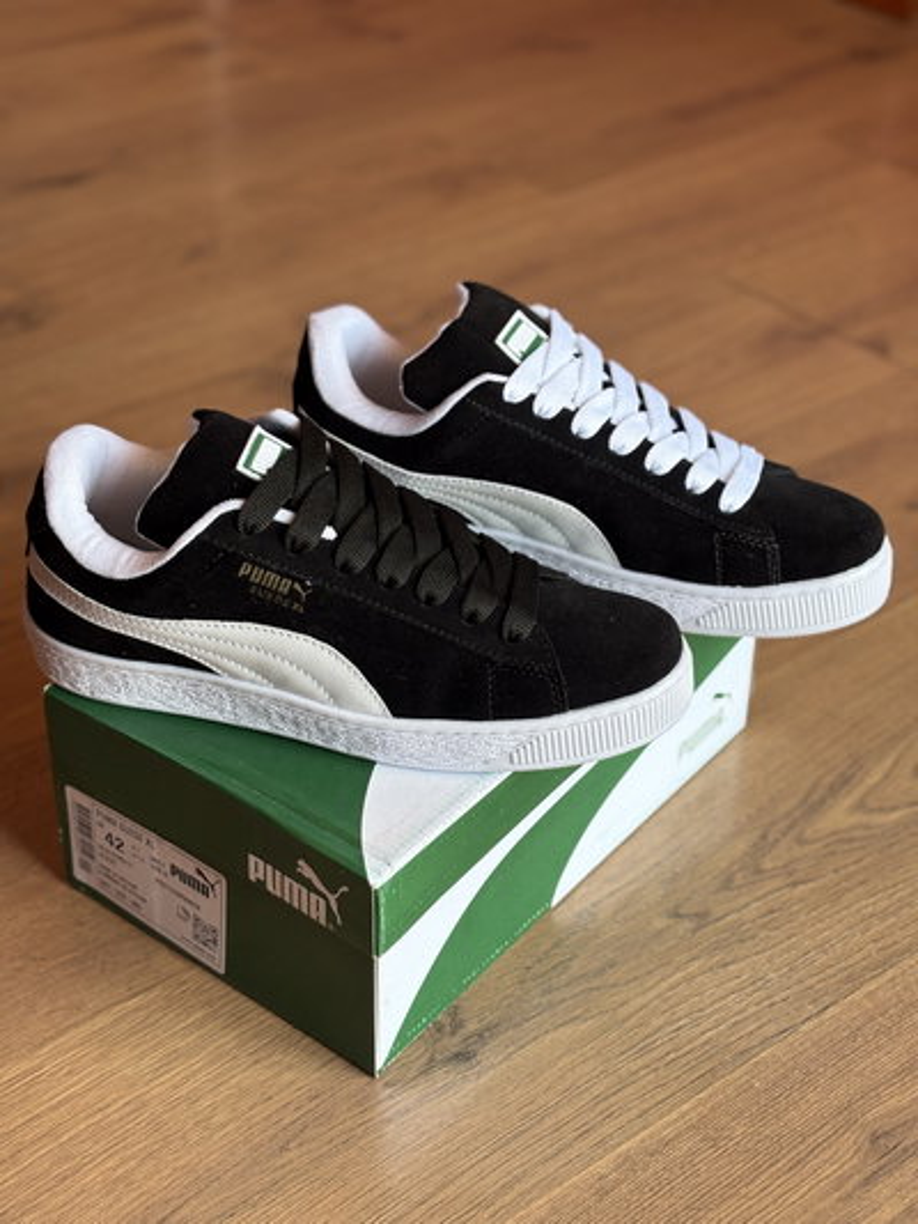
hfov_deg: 28.0
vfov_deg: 36.8
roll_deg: -0.5
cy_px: 612
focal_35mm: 52
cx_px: 459
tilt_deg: -34.9
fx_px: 1838
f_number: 1.6
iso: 40
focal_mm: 5.96
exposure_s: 1/100
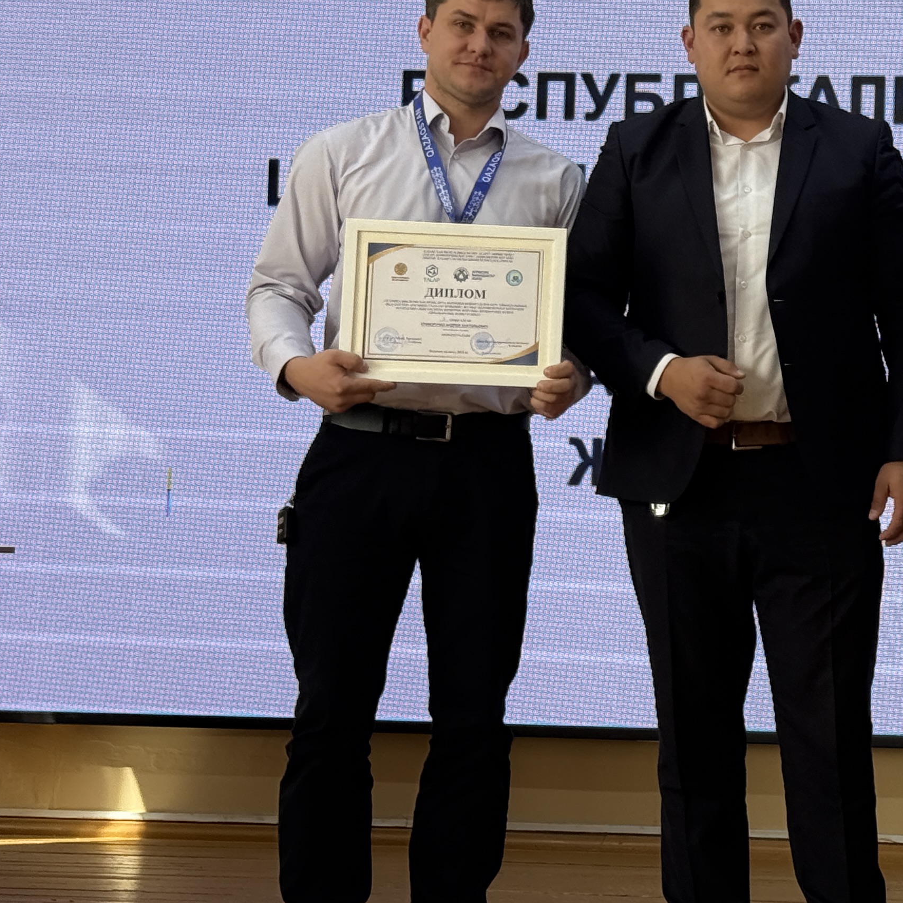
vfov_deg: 17.4
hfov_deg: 16.7
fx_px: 2951
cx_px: 1057
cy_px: 402
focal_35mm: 100
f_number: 1.78
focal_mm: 6.76
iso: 125
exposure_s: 1/235
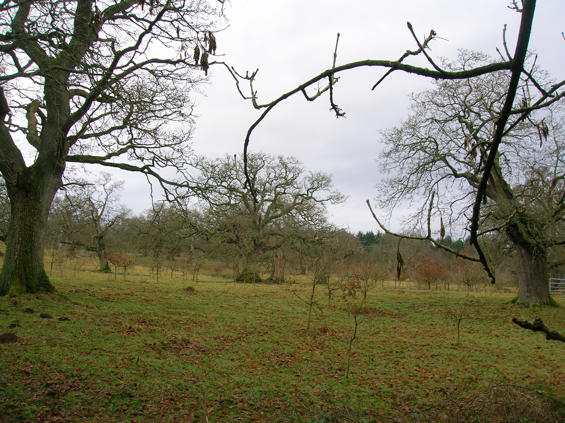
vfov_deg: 41.7
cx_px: 282
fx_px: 554
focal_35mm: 34
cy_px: 212
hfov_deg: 54.0
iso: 50
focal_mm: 5.7
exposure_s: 1/28.2
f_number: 4.9
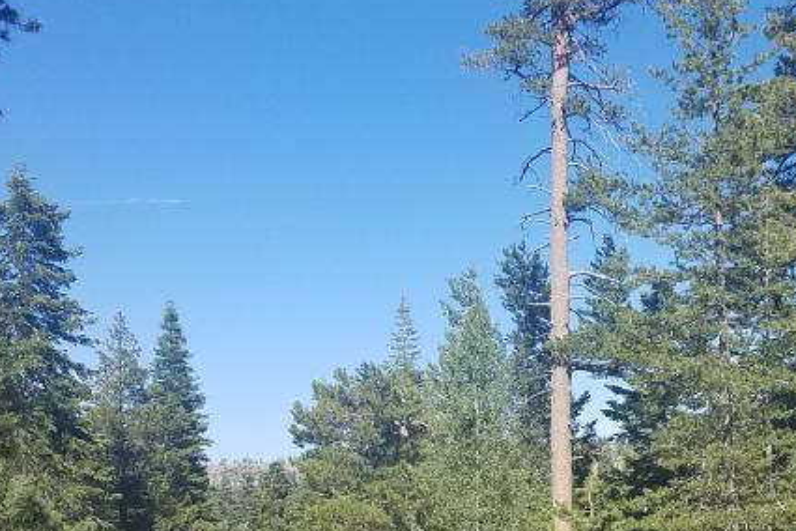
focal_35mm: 65
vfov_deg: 20.4
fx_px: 1437
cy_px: 512
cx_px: 699
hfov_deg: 29.8
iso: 50
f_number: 1.7
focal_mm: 4.2
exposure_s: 1/1572
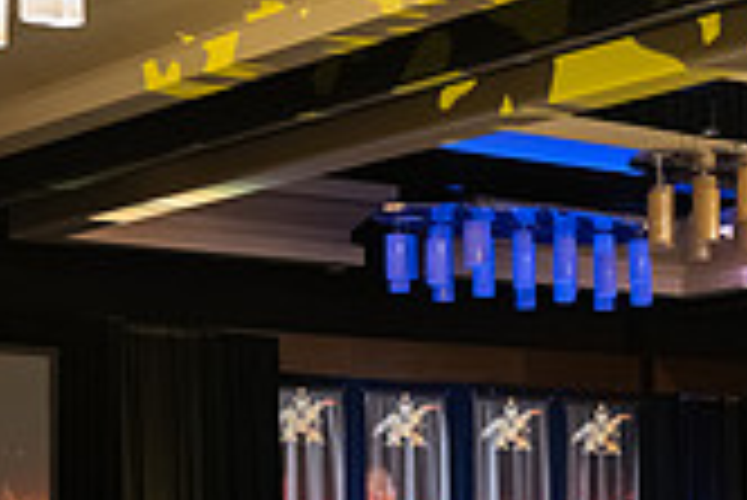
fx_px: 2430
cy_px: 498
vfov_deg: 11.6
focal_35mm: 117
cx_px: 648
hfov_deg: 17.3
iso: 5600
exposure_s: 1/200
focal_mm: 33
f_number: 2.8
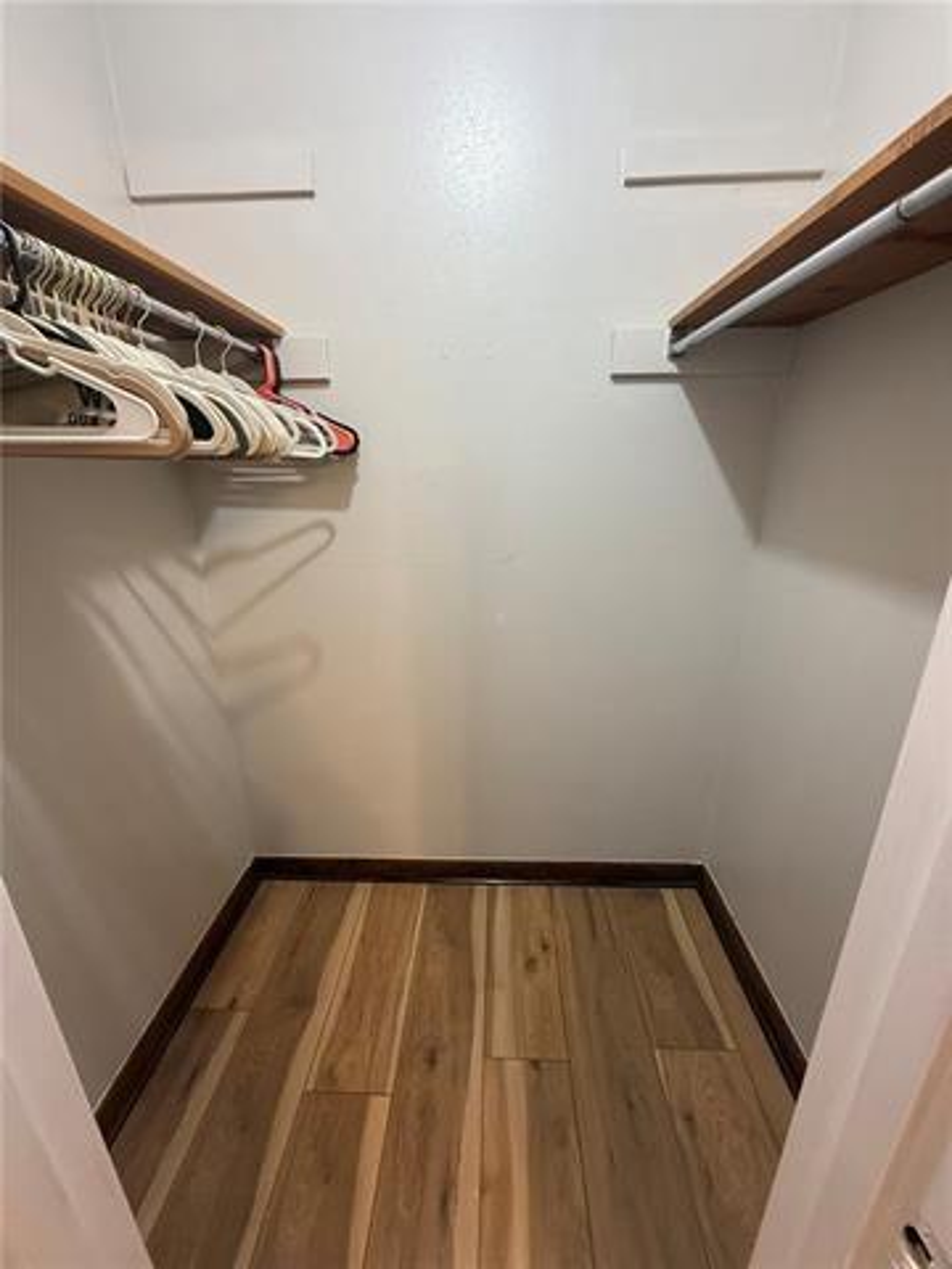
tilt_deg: -18.5
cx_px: 476
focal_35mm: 14
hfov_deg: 85.7
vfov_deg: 102.1
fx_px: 513
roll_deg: -0.2
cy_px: 634
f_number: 2.2
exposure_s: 1/60
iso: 320
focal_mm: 2.22
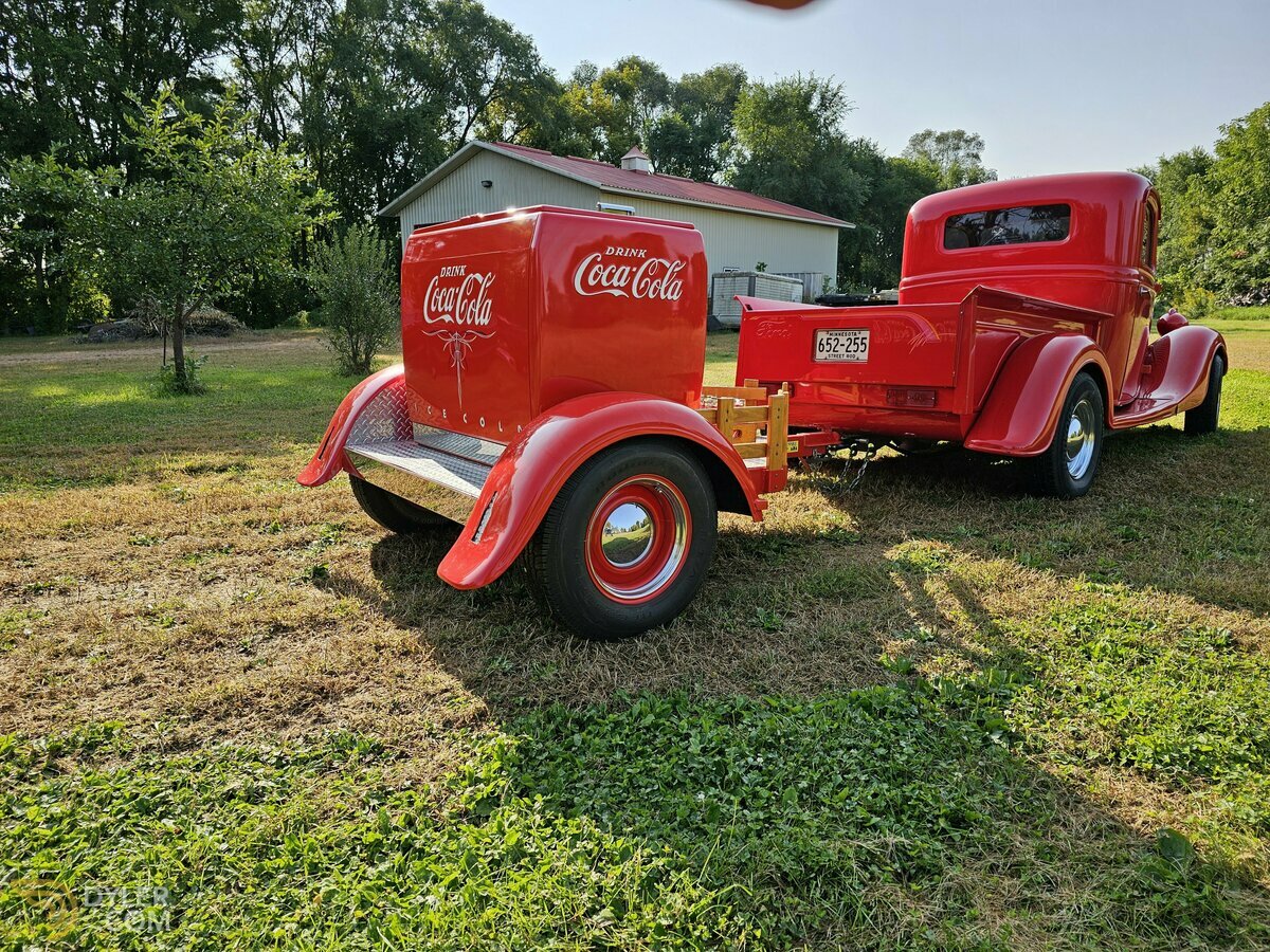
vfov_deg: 58.9
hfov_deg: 73.9
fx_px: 844
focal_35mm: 23
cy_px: 476
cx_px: 635
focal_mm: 6.3
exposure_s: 1/381
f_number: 1.7
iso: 10
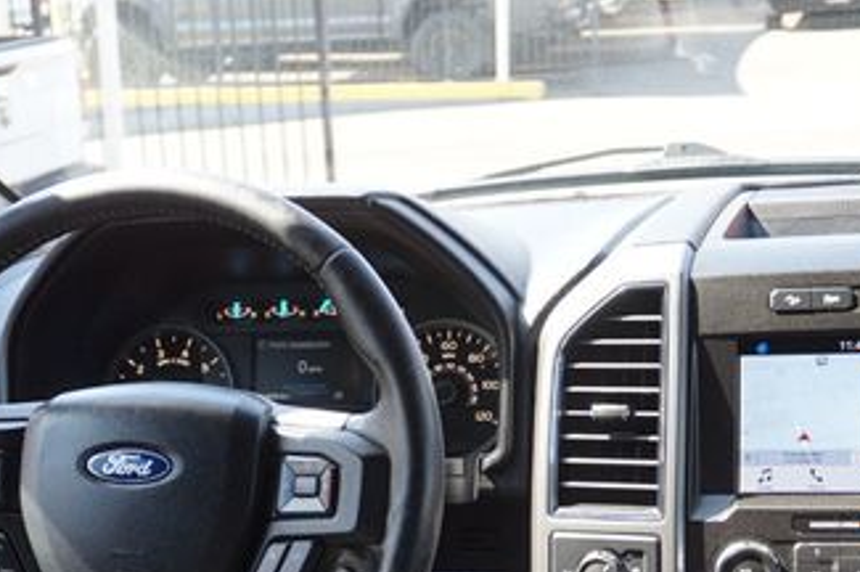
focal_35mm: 71
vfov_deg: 18.7
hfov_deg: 28.5
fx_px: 1694
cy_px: 561
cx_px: 474
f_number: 4.5
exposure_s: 1/60
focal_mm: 24
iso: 125
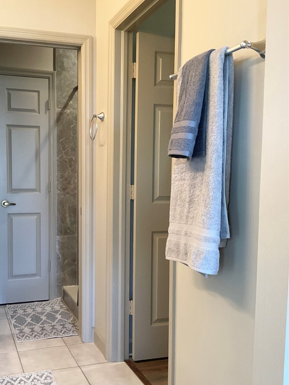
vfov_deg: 48.9
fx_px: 423
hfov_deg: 37.4
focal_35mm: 38
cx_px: 100
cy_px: 210
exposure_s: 1/60
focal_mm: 3
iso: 125
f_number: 1.8
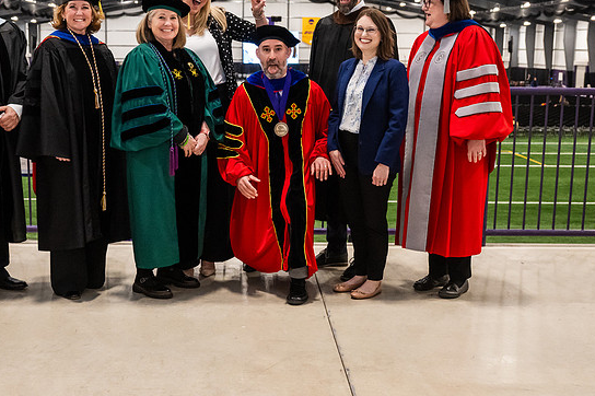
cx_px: 242
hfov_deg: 37.4
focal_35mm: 53
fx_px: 875
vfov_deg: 25.5
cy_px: 189
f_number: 4.5
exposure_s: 1/200
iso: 4000
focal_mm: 36
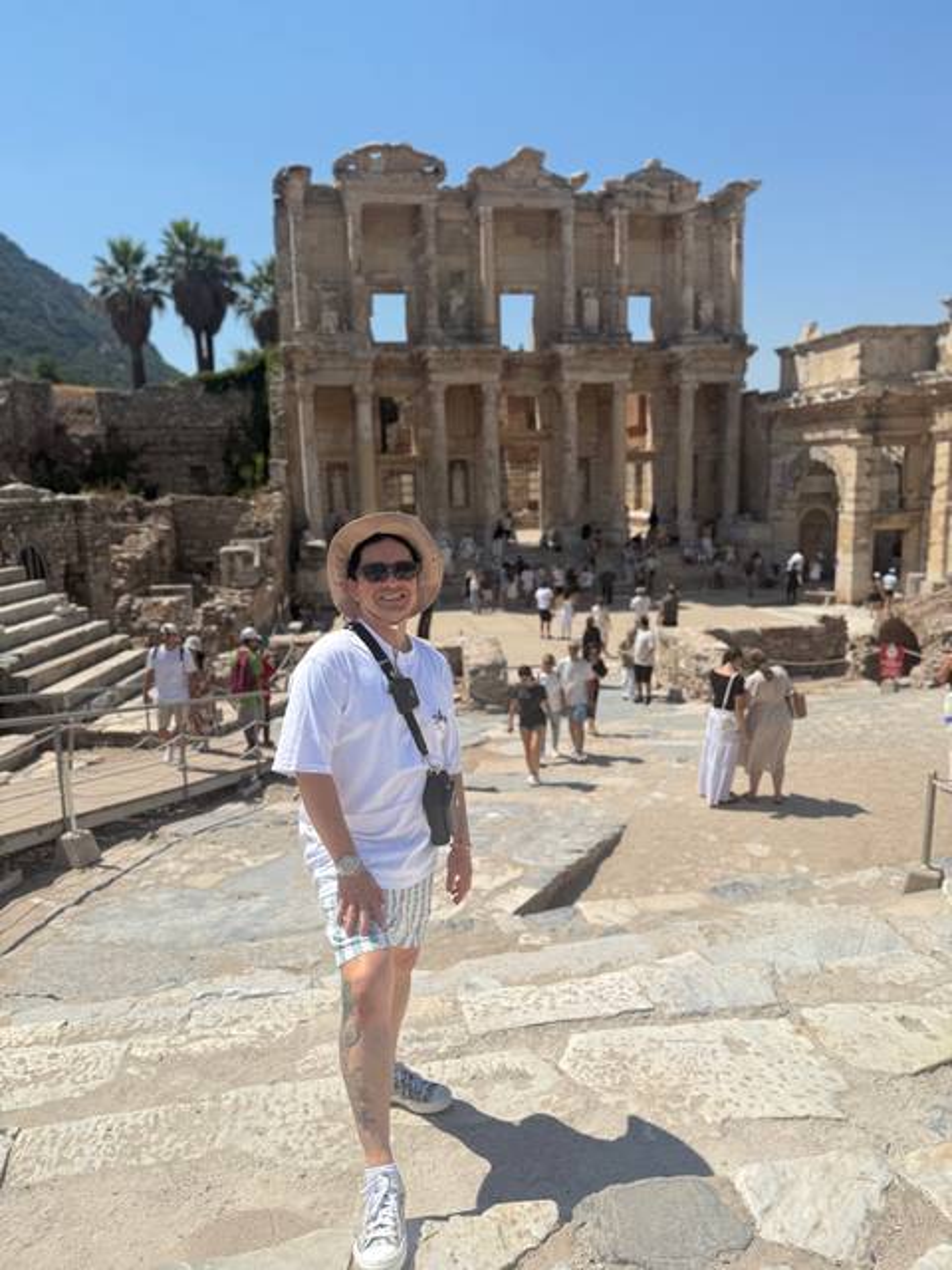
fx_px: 880
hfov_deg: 56.8
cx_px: 476
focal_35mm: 24
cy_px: 635
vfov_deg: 71.6
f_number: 1.78
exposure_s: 1/8130
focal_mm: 6.76
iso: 80
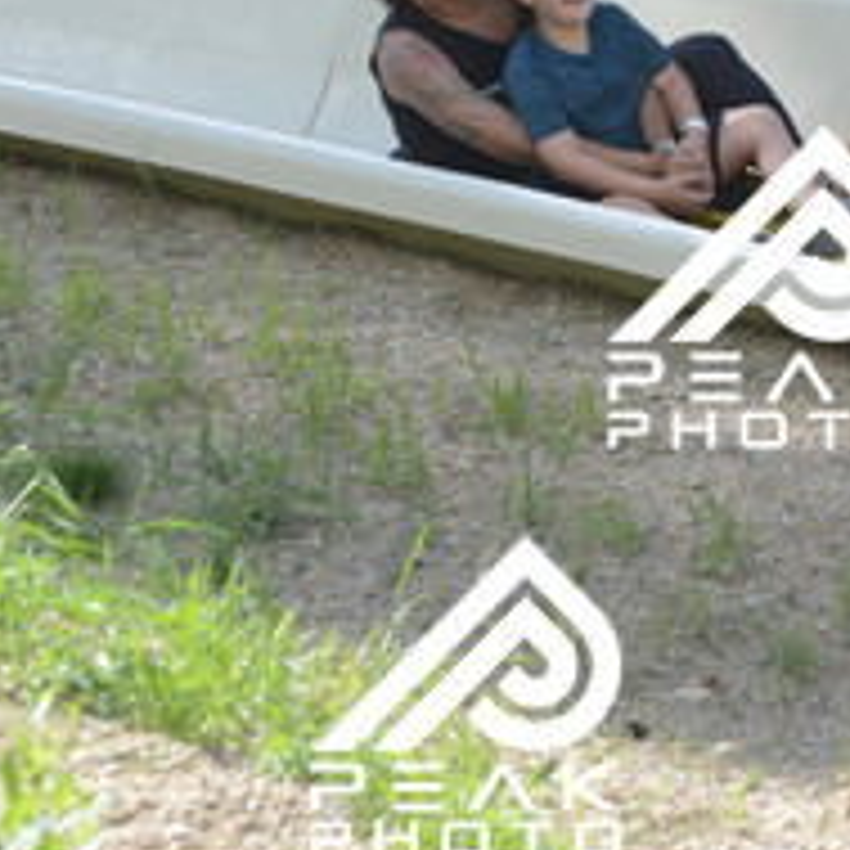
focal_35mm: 351
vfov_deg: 5.0
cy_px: 259
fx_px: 9751
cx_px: 783
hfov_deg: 5.0
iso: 1100
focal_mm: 195
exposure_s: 1/1250
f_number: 6.3
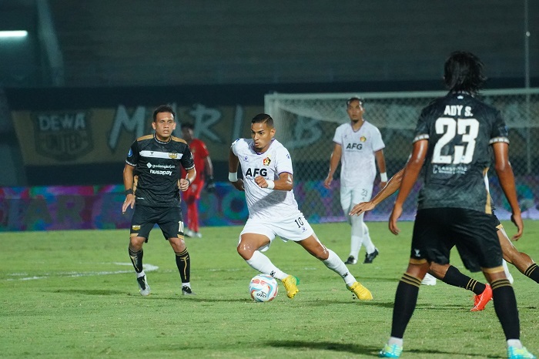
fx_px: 5881
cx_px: 270
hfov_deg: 5.2
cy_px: 180
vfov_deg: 3.5
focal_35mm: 393
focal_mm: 262
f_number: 5.6
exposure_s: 1/1250
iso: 12800
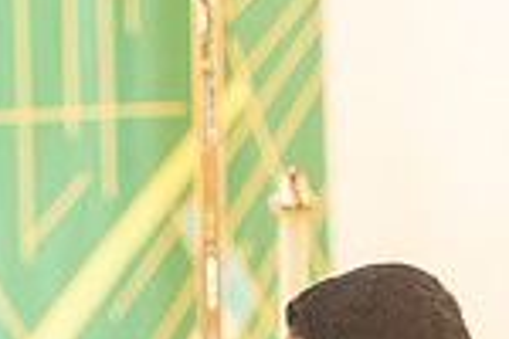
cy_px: 514
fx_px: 6362
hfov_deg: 4.6
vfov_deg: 3.0
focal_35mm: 450
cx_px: 193
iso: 2000
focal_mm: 116
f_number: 2.8
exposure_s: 1/160
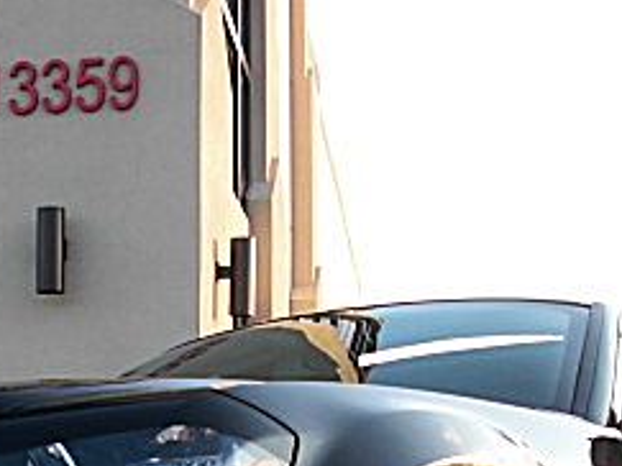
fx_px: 1706
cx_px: 166
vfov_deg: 15.1
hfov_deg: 20.5
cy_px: 530
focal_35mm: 95
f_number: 2.8
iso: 50
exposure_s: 1/125
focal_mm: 6.3
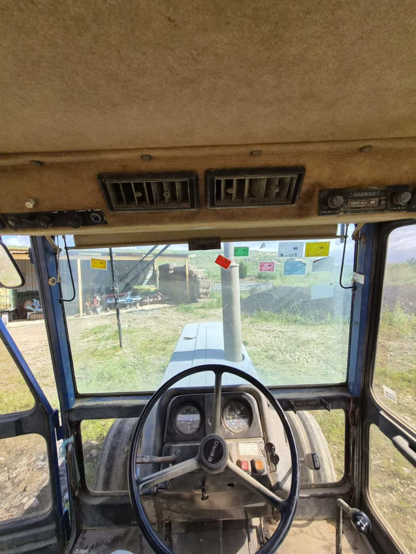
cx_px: 208
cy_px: 277
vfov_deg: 106.2
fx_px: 208
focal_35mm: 13
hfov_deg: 89.9
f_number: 2.2
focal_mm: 2.2
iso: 100
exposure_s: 1/1132
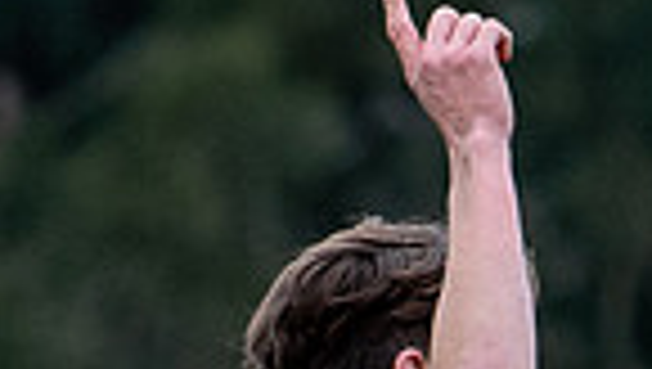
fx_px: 51188
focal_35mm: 2957
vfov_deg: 0.4
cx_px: 874
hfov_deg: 0.7
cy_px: 1170
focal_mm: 200
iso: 400
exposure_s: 1/800
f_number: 4
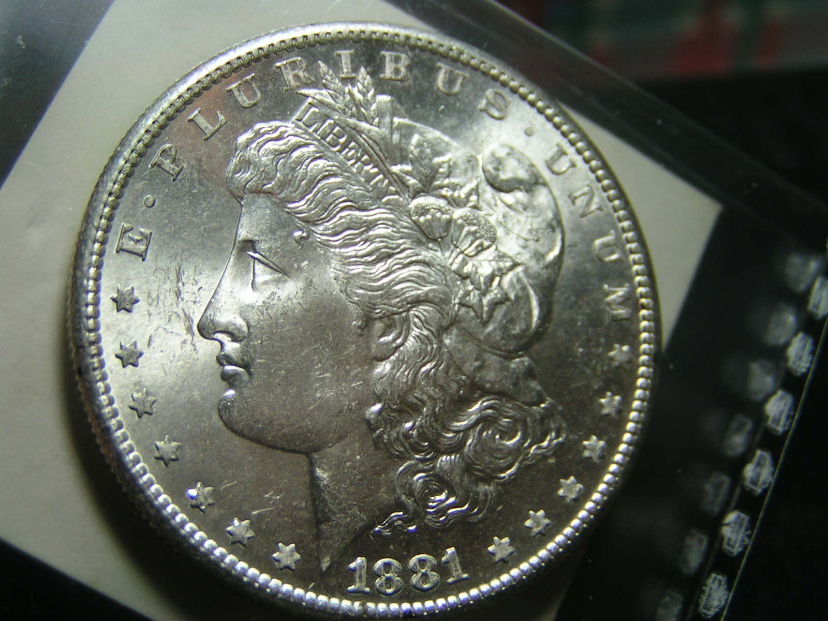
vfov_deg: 23.3
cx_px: 414
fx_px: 1507
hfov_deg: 30.7
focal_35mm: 63
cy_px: 310
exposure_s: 1/100
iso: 50
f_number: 3.2
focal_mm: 9.7
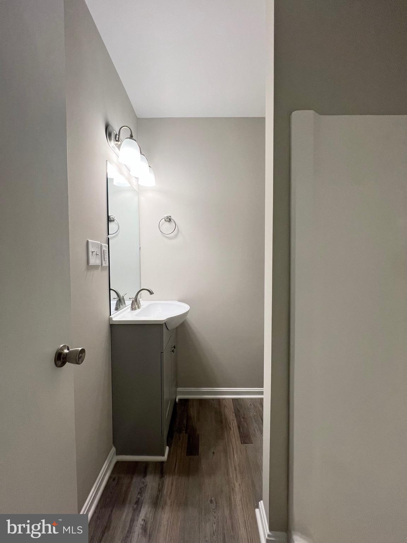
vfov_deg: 106.2
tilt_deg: -3.0
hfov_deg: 89.9
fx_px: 204
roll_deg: +0.2
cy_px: 272
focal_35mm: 13
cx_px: 204
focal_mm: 1.57
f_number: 1.8
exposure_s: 1/120
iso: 80
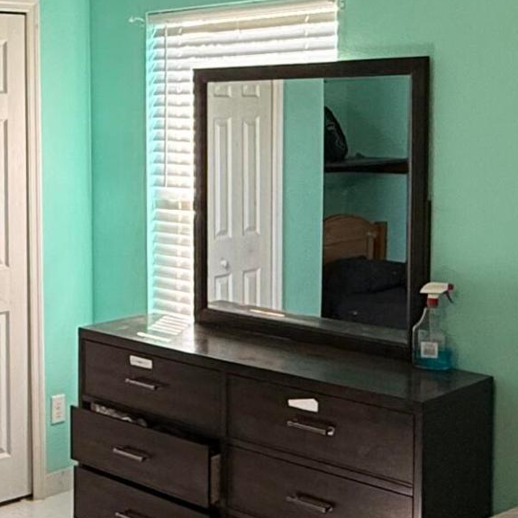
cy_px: 185
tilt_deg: -2.6
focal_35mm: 62
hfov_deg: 26.5
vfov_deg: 27.6
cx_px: 23
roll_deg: +0.9
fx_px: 1050
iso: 250
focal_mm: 2.22
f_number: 2.2
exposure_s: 1/120
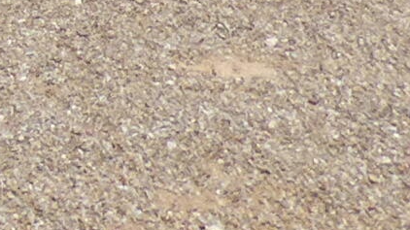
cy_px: -637
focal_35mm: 155
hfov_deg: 12.6
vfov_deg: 6.5
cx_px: -339
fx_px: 1684
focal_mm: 3.58
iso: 100
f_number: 2.8
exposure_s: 1/1600
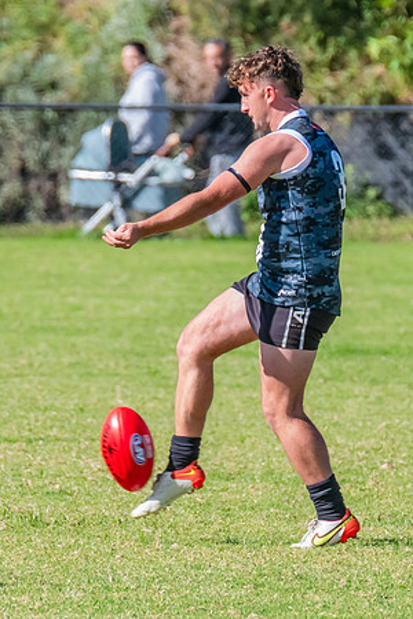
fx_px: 20264
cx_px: 185
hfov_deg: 1.2
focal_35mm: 1178
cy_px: 344
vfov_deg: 1.8
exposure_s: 1/1250
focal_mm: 550
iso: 1600
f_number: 13
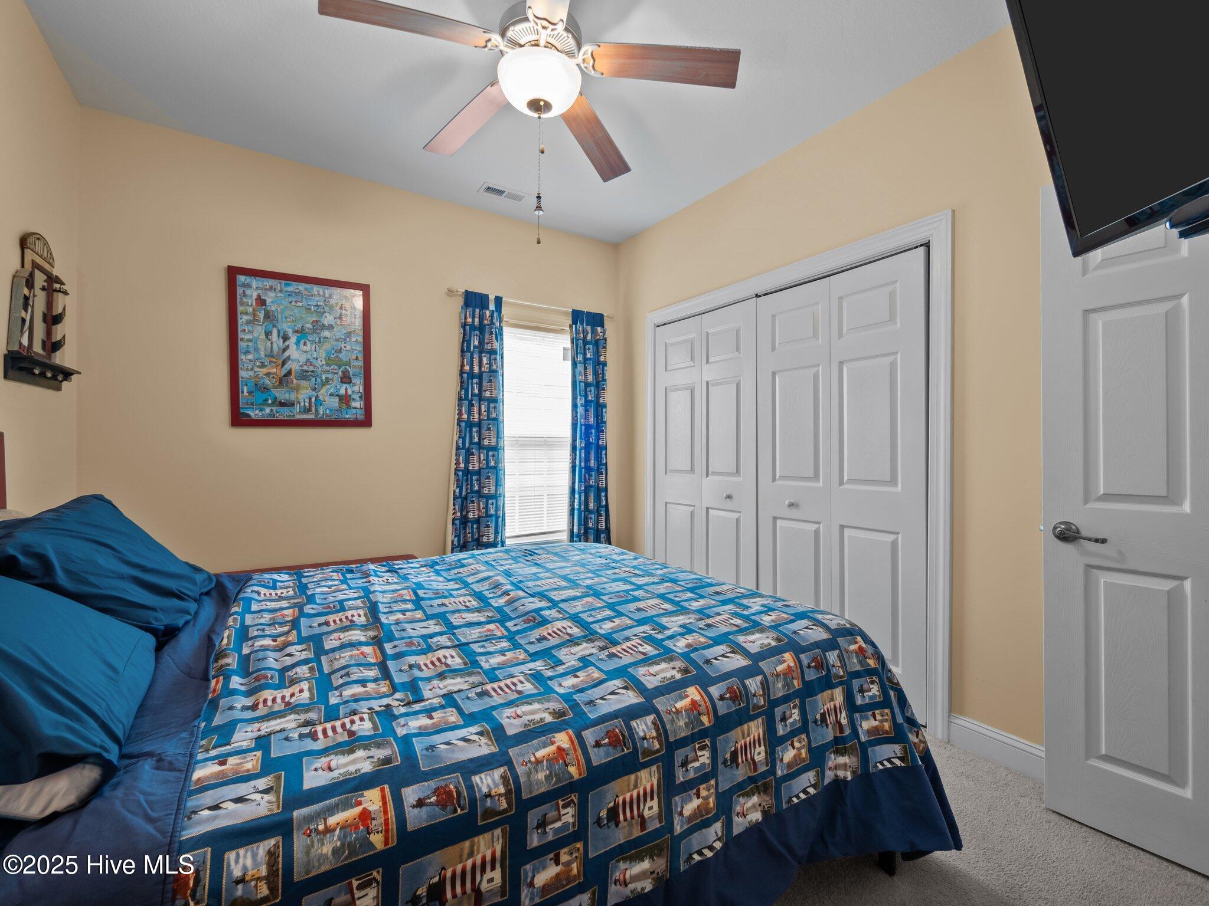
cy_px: 453
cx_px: 604
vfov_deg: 85.7
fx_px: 489
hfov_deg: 102.1
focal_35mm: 14
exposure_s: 1/2.5
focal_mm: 7
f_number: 5.6
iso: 200
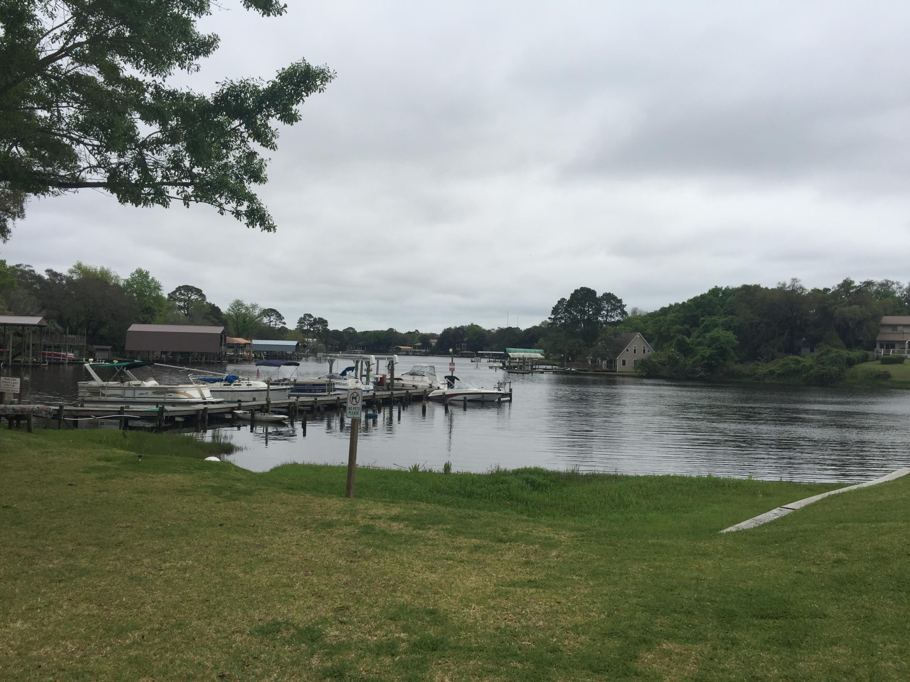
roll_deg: -2.1
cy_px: 341
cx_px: 455
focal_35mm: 29
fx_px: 762
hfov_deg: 61.7
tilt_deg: +0.6
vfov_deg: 48.2
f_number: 2.2
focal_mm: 4.15
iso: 32
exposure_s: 1/1799
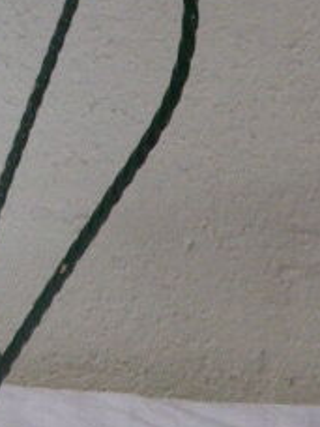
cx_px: -114
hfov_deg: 7.6
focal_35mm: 194
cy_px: 228
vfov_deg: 10.2
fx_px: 2391
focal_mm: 11.7
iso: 400
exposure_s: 1/40
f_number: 4.9
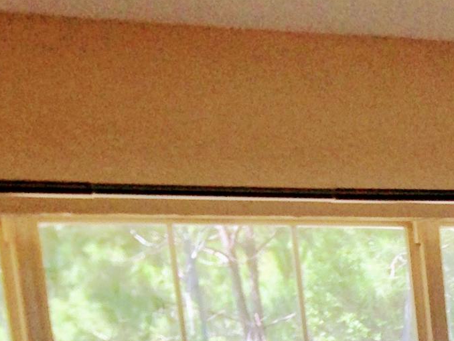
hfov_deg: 12.4
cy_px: 740
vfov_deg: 9.4
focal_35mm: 146
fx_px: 1916
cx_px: 808
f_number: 2.4
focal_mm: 4.12
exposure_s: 1/191
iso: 50
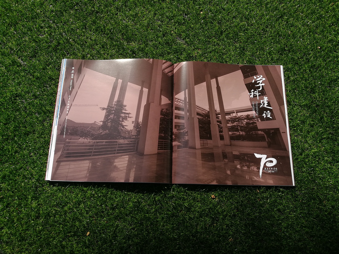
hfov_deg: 65.3
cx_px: 170
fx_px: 264
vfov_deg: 51.4
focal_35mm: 27
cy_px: 127
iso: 50
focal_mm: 3.84
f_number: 2.2
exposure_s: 1/1325
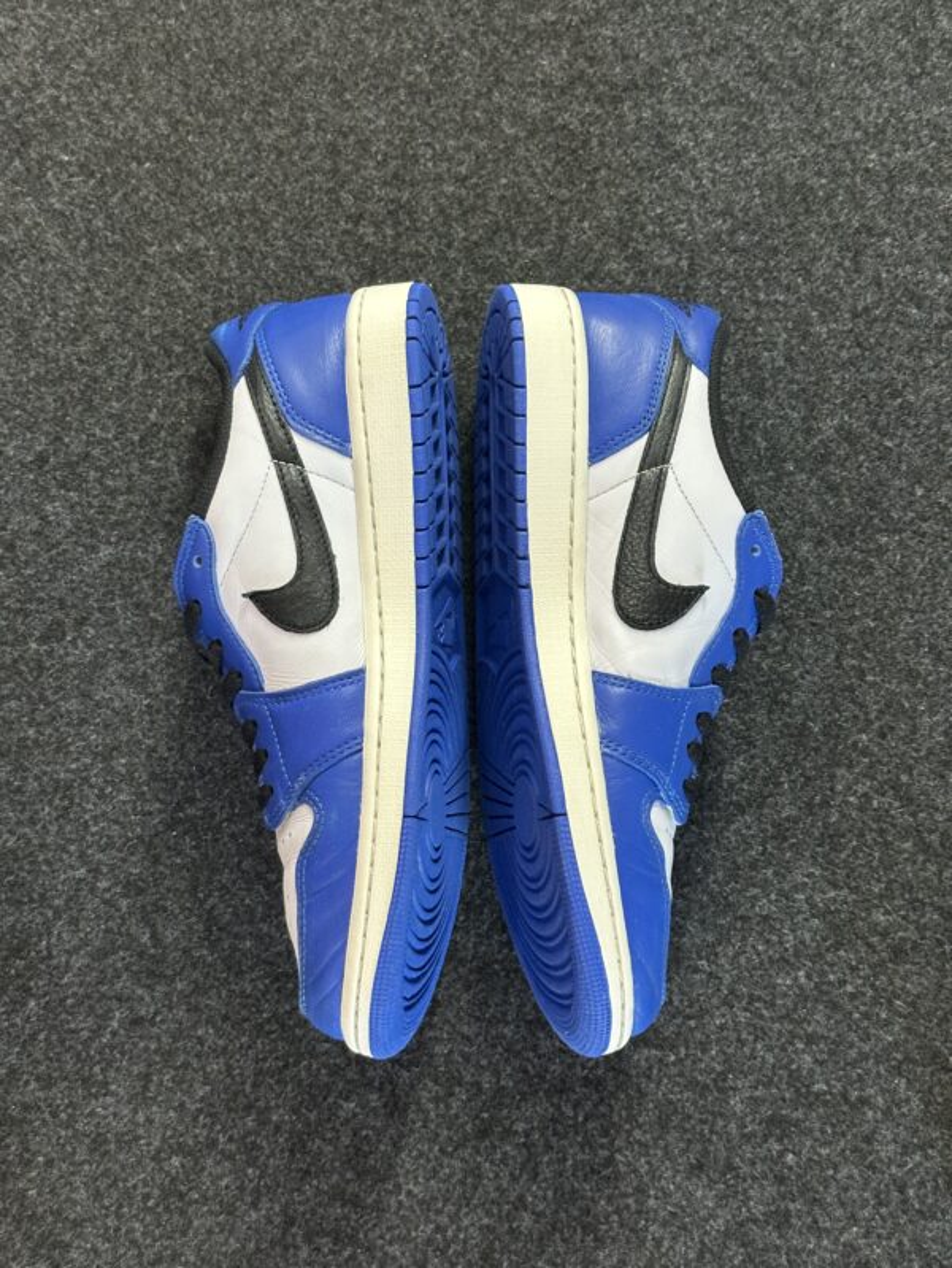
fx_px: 1759
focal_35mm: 48
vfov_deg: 39.6
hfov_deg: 30.3
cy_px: 634
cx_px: 476
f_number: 1.78
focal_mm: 6.86
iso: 200
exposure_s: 1/33
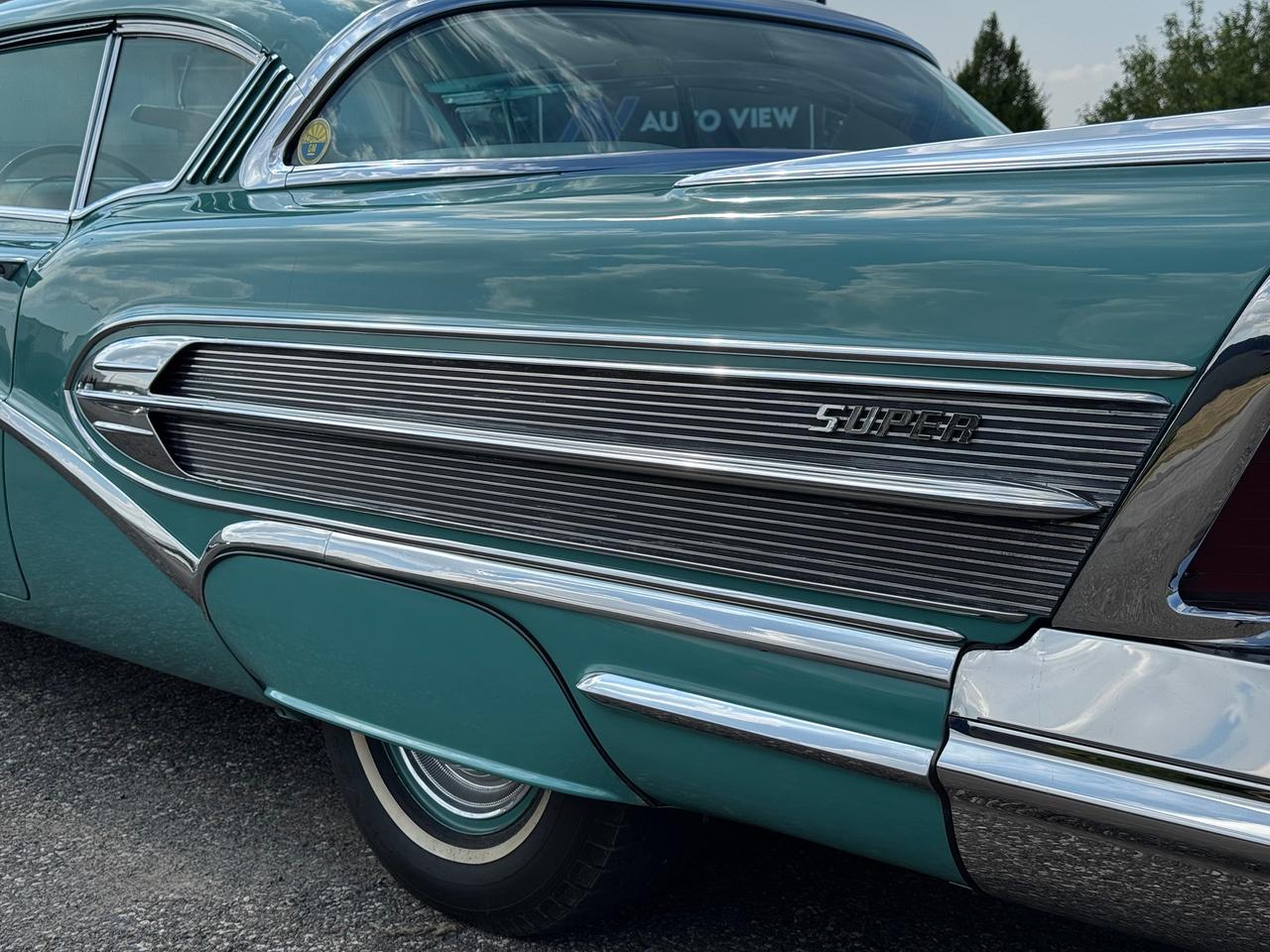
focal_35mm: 48
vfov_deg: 30.3
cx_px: 635
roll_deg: +1.0
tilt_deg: -6.4
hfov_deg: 39.7
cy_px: 476
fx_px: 1761
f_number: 1.78
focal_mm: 6.76
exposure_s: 1/3425
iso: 64
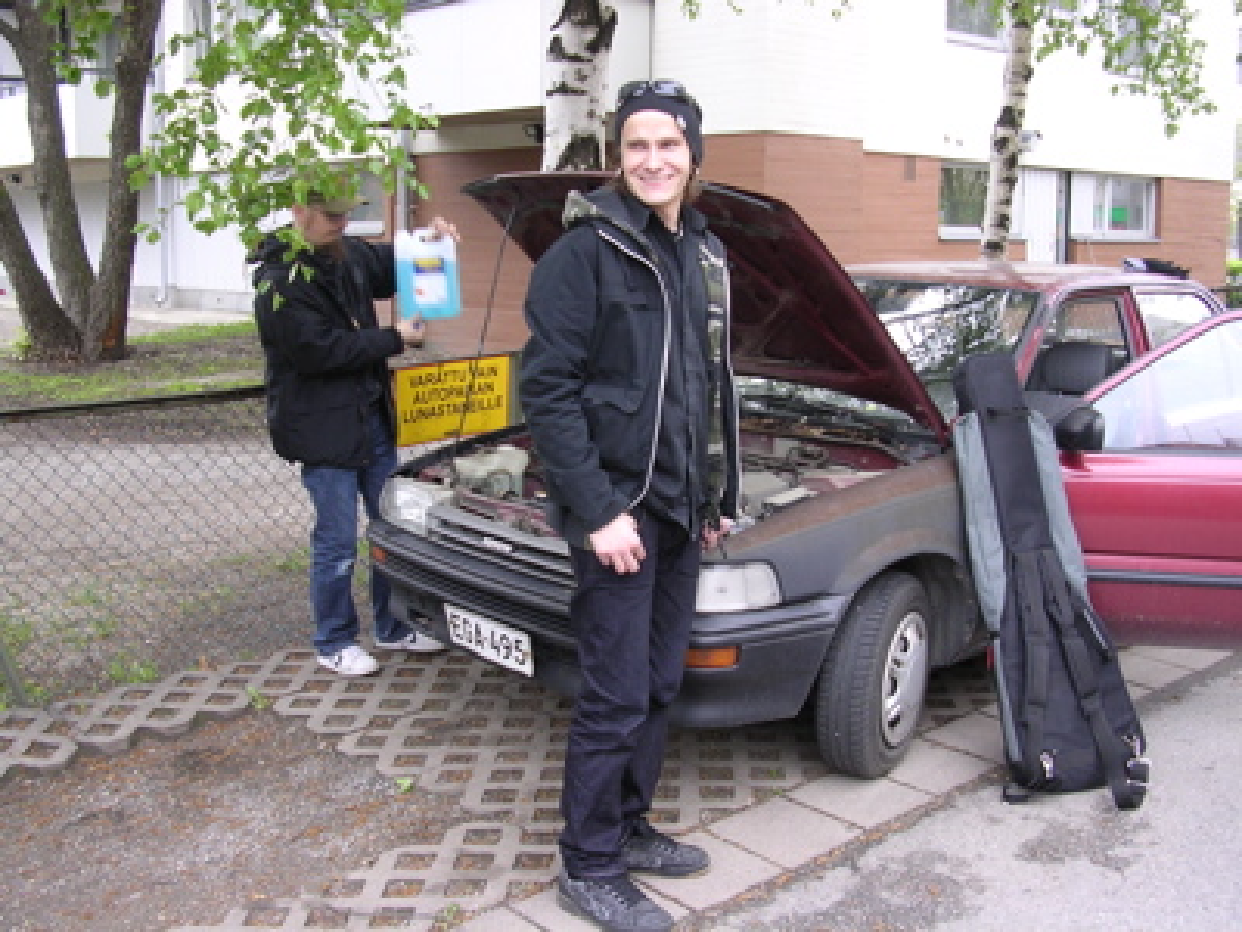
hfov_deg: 49.0
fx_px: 1363
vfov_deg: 37.7
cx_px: 621
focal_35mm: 38
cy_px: 466
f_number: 2.8
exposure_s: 1/29.5
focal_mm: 5.8
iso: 100
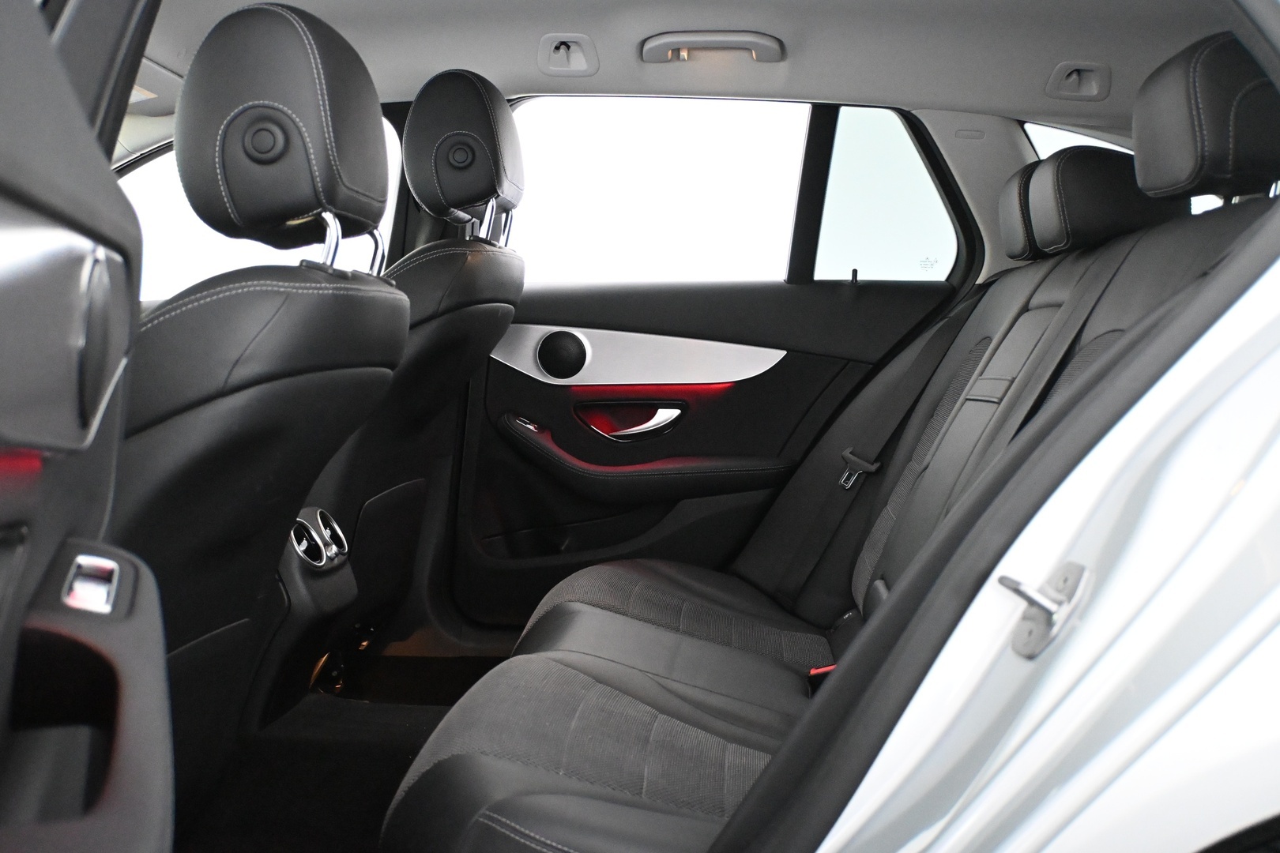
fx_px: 1307
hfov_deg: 52.2
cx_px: 640
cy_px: 426
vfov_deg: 36.2
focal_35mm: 37
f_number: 4.2
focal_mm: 24.5
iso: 8000
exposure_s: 1/60
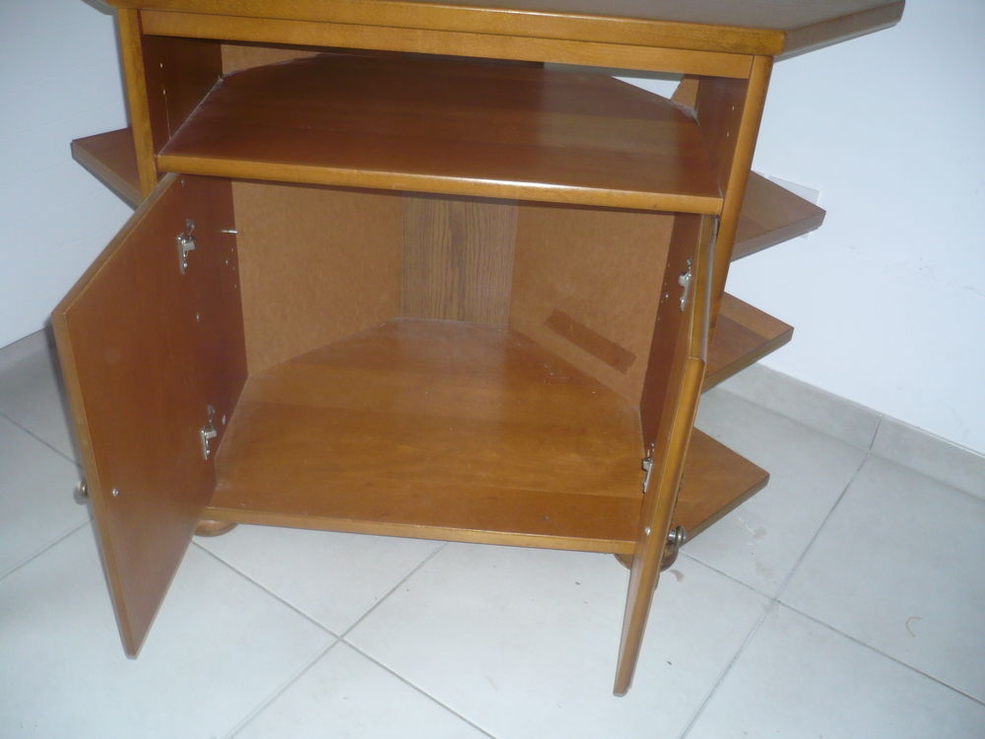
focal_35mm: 35
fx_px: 996
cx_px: 492
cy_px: 370
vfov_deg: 40.7
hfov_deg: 52.6
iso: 160
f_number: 2.8
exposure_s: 1/30
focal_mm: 5.8
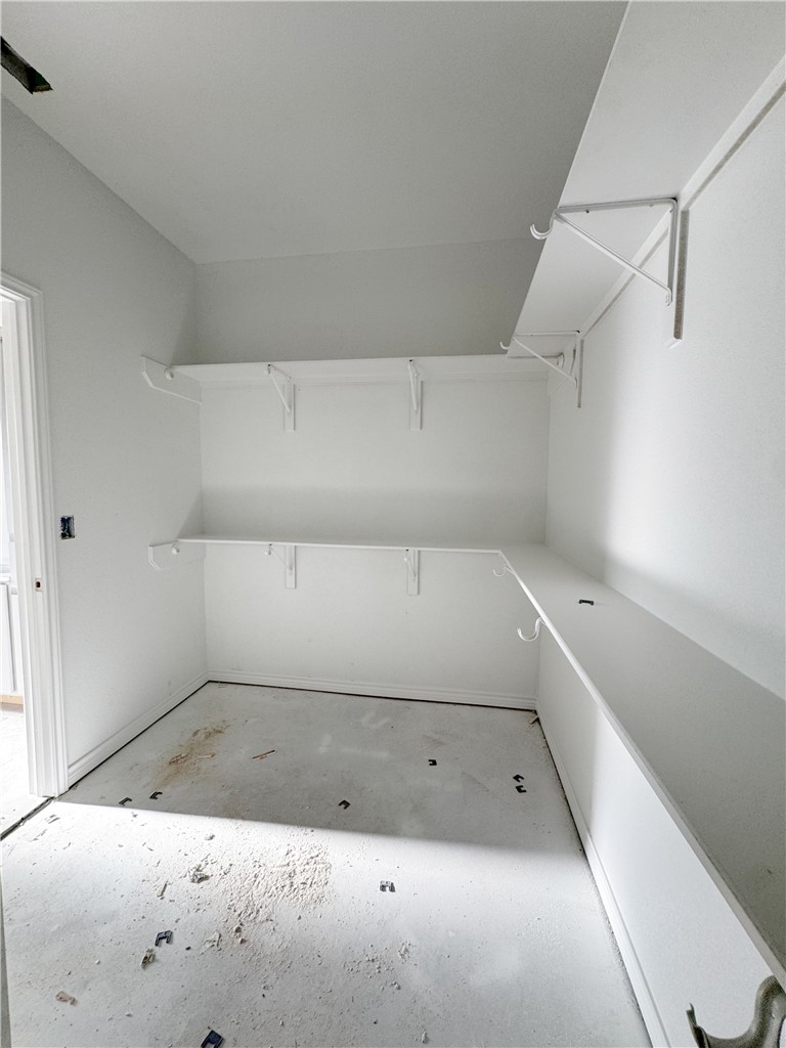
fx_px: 424
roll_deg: -0.4
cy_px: 524
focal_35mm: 14
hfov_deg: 85.7
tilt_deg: -3.4
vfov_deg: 102.1
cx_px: 393
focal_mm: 2.22
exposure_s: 1/99
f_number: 2.2
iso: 100
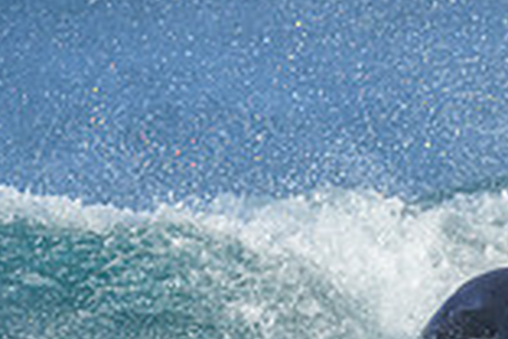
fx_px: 42034
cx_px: 352
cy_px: 510
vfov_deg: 0.5
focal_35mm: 2979
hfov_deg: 0.7
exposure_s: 1/2000
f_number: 6.3
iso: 560
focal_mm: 800
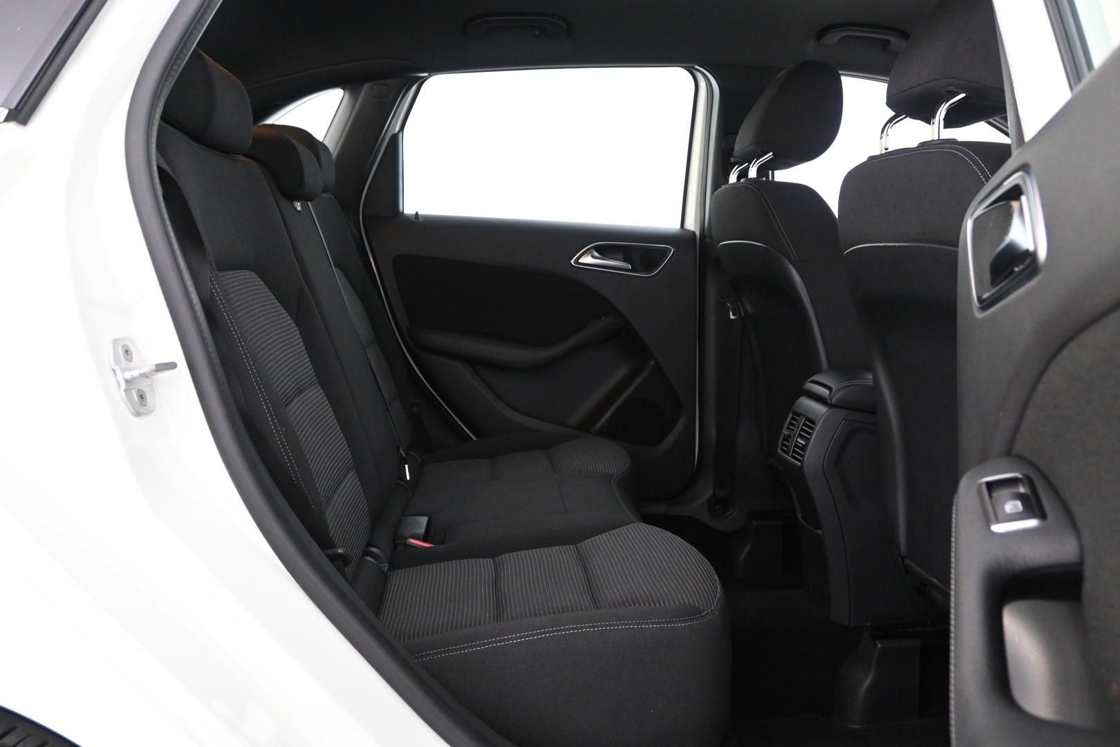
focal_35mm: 31
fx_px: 957
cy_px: 374
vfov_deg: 42.6
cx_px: 560
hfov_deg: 60.7
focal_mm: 20.5
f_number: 5
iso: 2500
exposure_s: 1/15
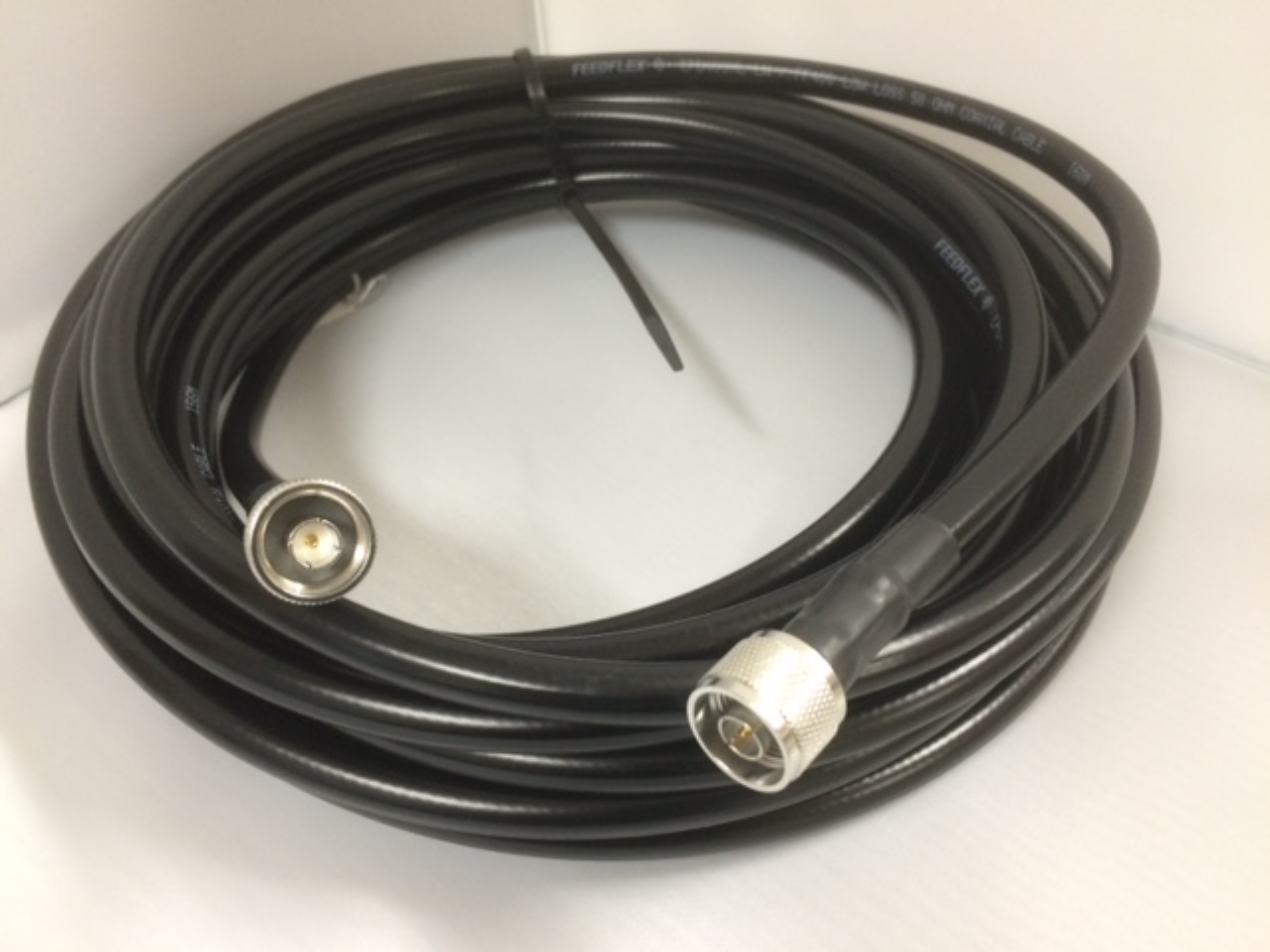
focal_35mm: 29
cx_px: 635
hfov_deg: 61.7
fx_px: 1064
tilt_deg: -47.1
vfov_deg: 48.2
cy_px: 476
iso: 160
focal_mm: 4.15
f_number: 2.2
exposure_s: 1/33
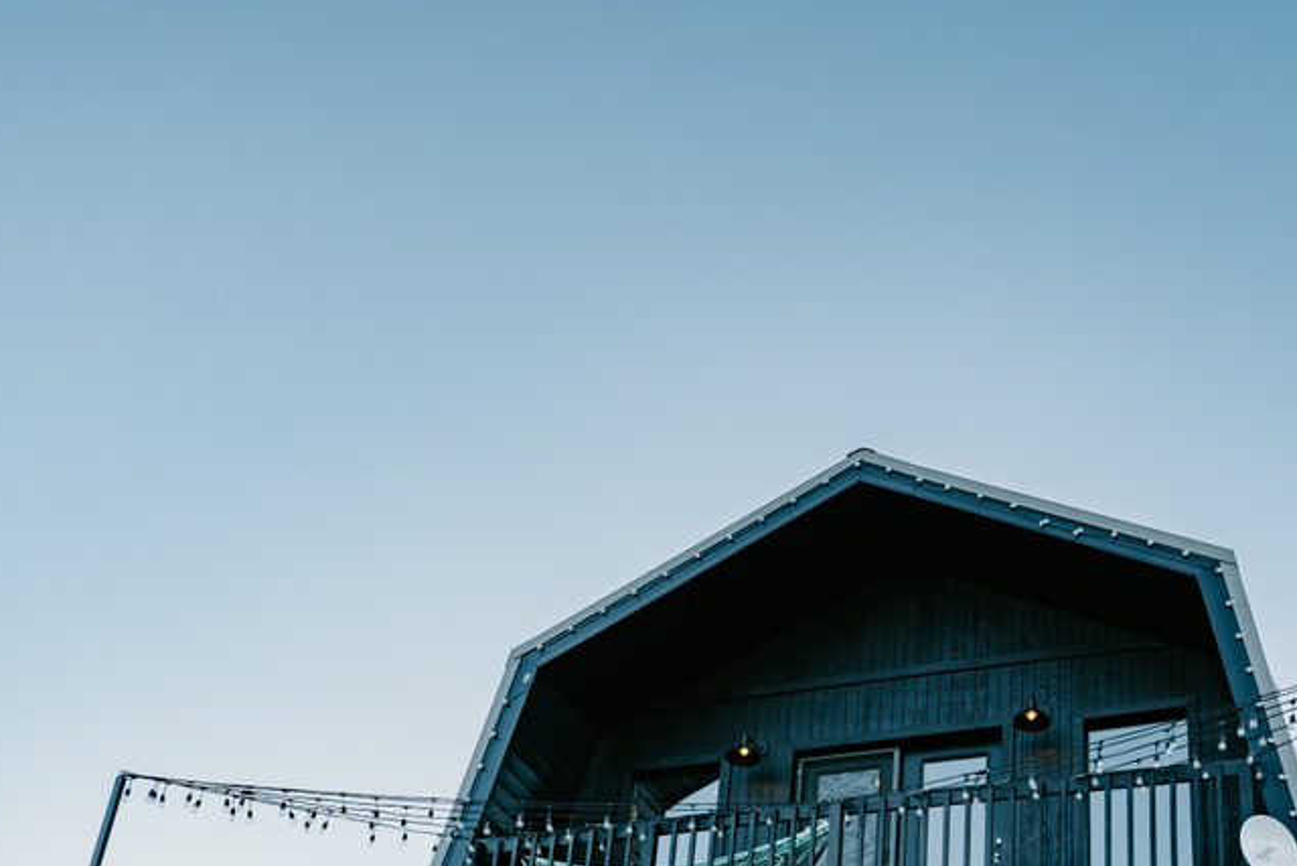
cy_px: 654
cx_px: 878
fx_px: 2018
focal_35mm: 56
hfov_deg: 35.2
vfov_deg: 23.9
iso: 320
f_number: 3.5
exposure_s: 1/1250
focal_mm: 35
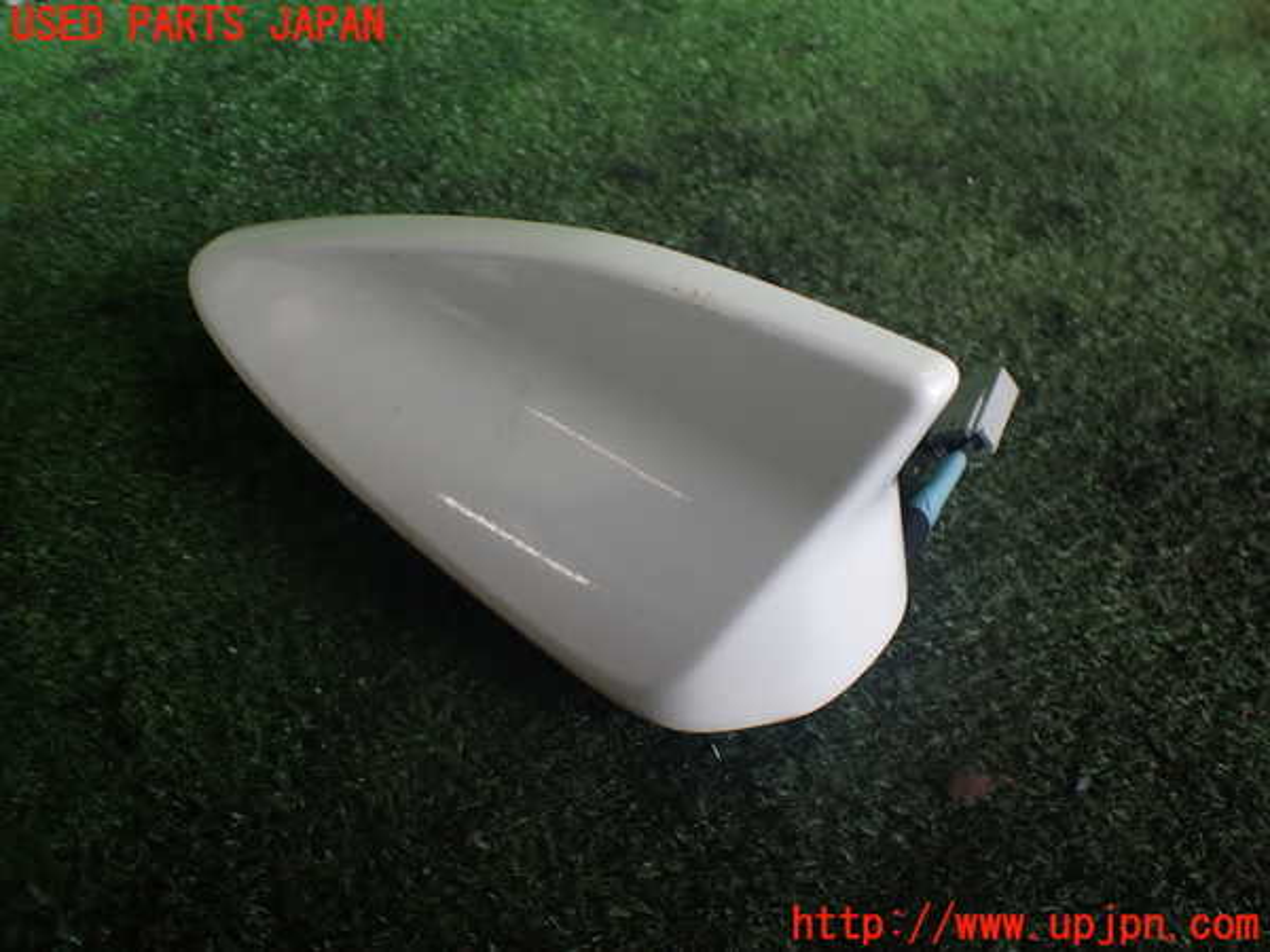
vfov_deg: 46.8
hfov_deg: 60.0
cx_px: 635
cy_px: 476
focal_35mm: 30
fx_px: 1101
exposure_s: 1/125
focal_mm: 5.4
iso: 125
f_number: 2.3
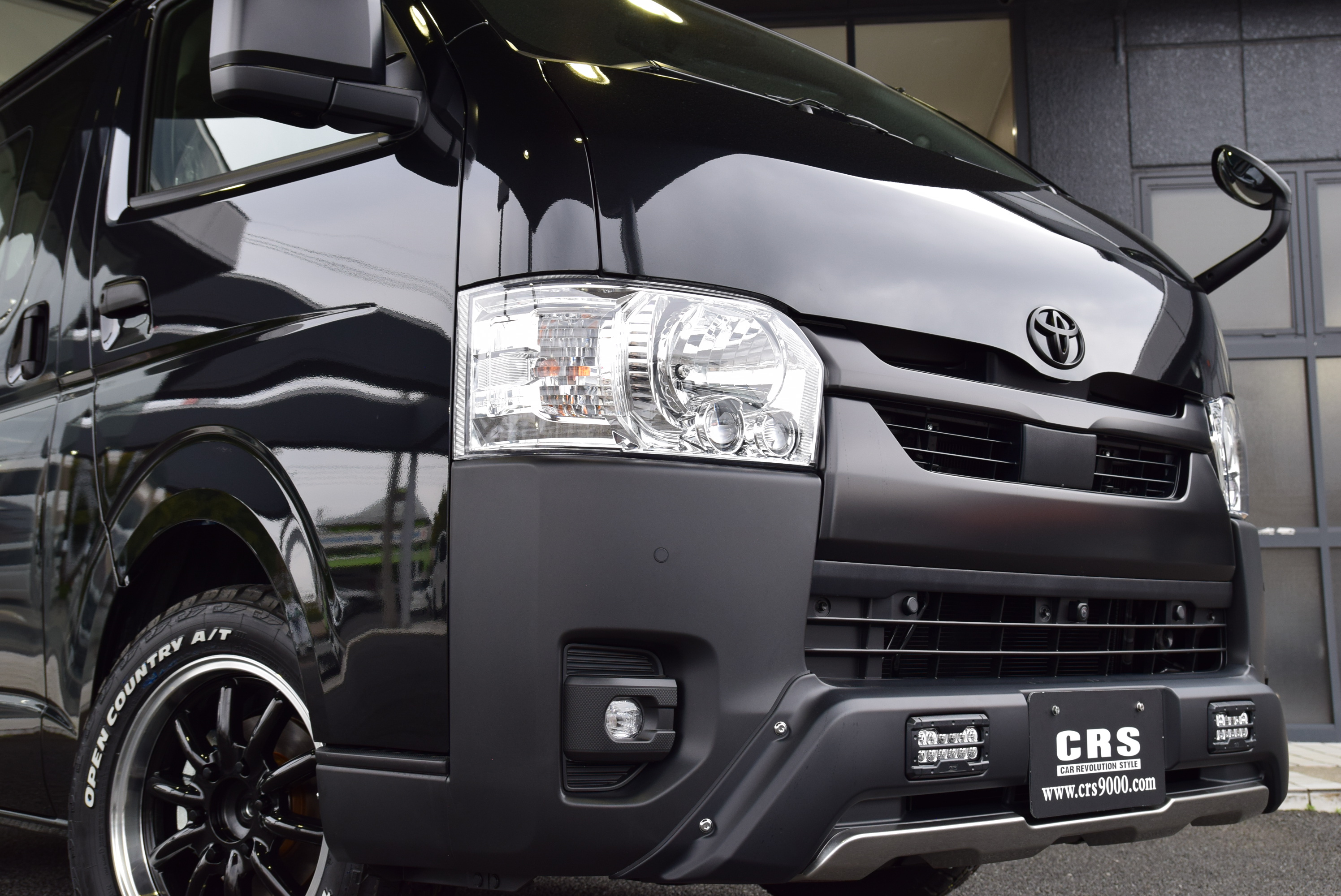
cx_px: 670
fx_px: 1510
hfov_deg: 47.9
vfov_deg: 33.1
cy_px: 448
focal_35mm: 40
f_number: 10
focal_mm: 27
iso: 400
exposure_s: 1/200
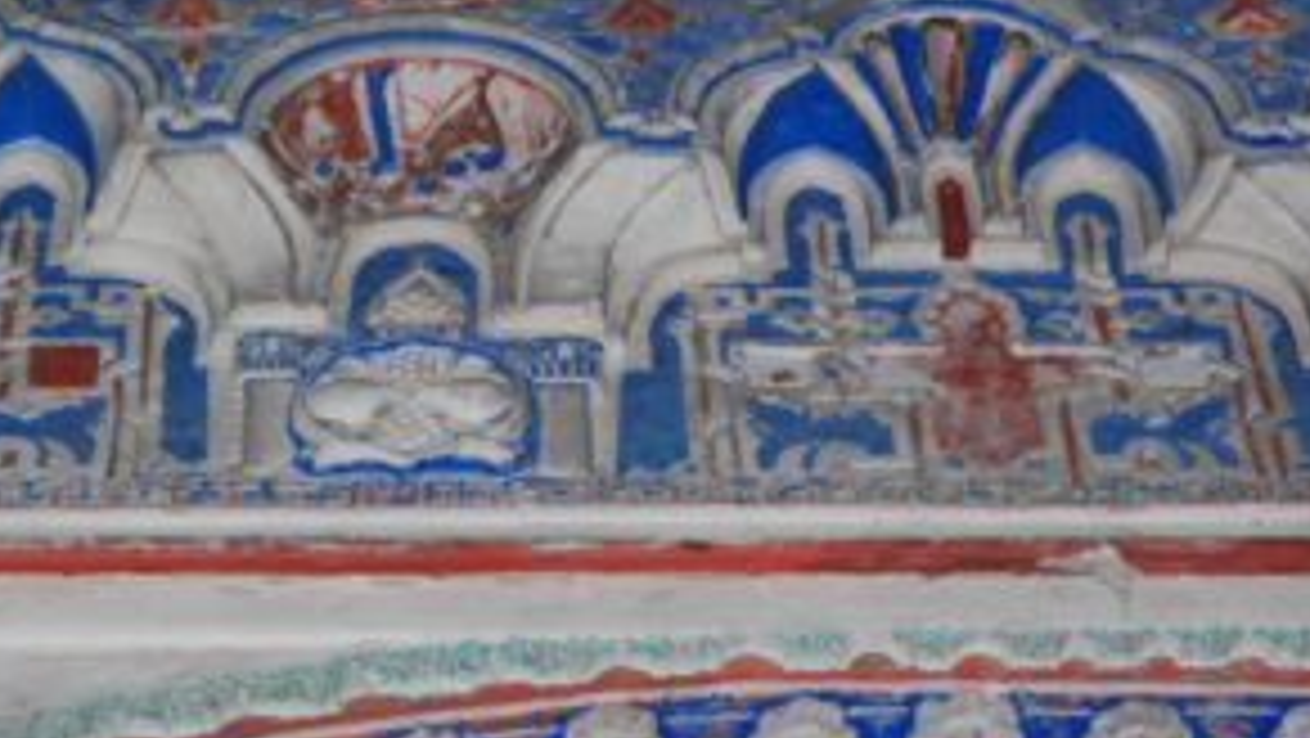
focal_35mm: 189
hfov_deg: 11.4
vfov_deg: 6.4
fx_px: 6568
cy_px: 524
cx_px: 504
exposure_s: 1/60
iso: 800
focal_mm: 70
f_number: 5
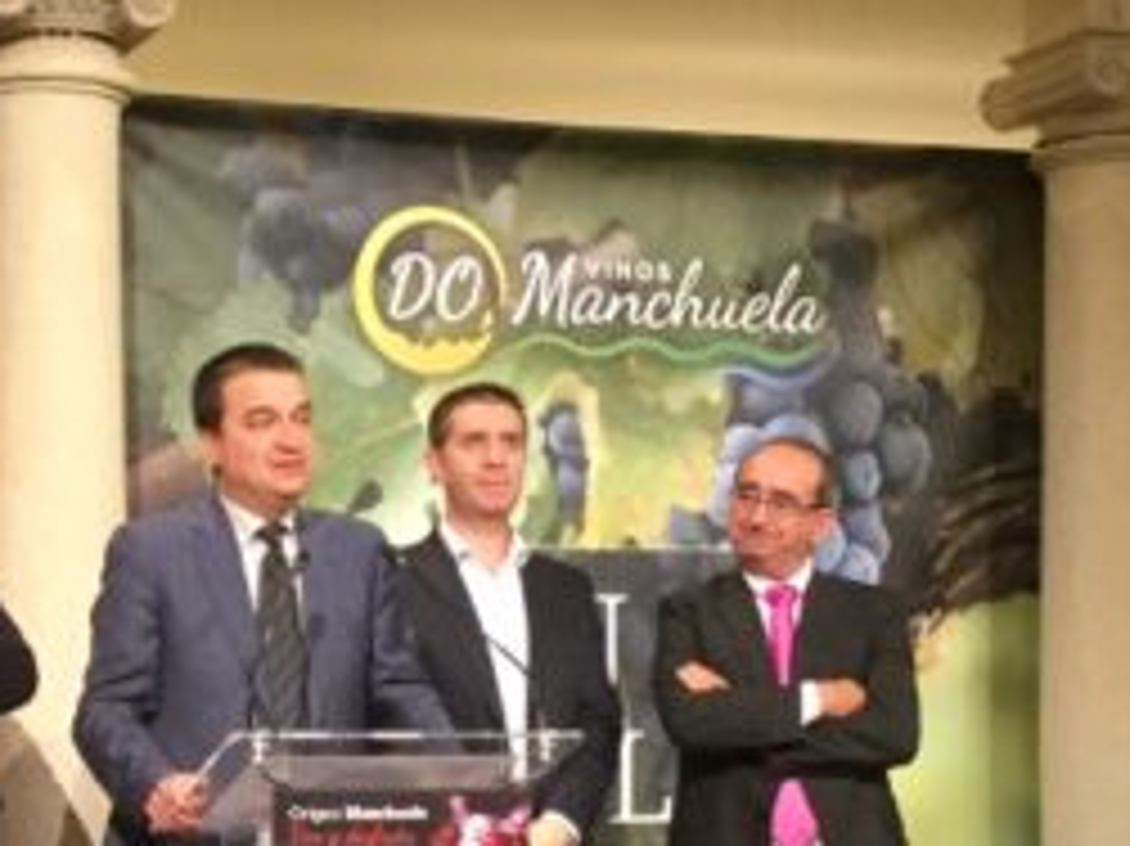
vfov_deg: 15.3
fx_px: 3100
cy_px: 783
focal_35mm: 95
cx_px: 239
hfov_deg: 20.4
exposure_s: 1/33
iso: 160
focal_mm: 3.3
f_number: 2.4
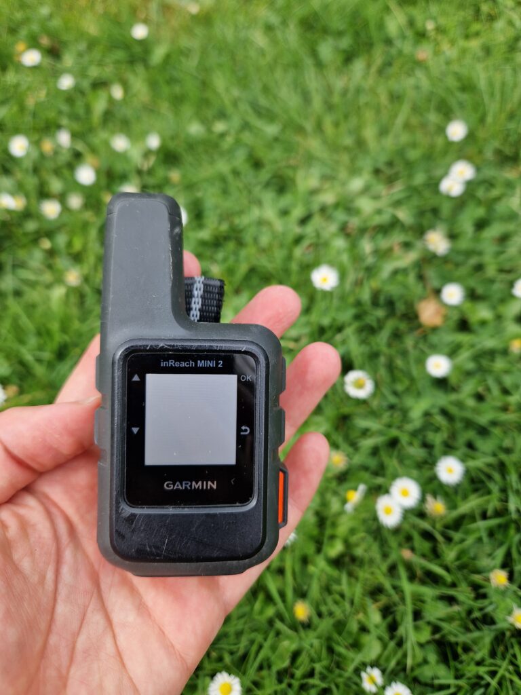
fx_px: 462
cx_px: 260
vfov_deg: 73.9
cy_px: 348
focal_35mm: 23
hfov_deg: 58.9
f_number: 1.8
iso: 50
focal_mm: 5.4
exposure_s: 1/522
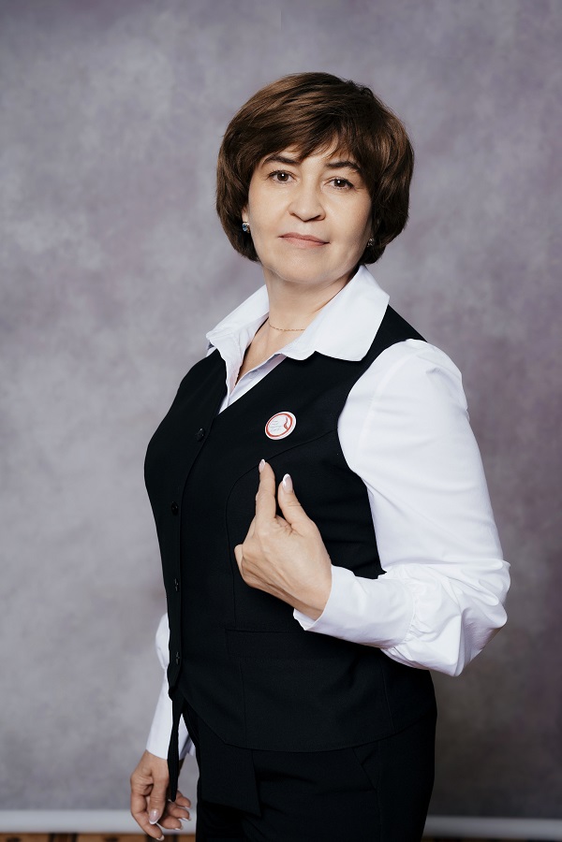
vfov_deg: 39.6
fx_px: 1171
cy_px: 421
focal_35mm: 50
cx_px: 281
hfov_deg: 27.0
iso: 50
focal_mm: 50
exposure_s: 1/125
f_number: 4
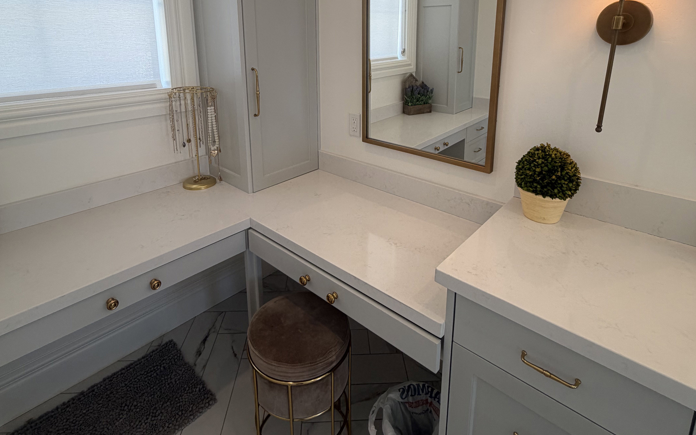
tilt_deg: -11.8
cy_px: 116
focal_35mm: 20
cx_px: 346
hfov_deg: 85.1
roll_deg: -0.6
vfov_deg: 57.0
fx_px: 379
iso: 64
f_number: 2.2
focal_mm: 2.22
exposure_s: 1/120
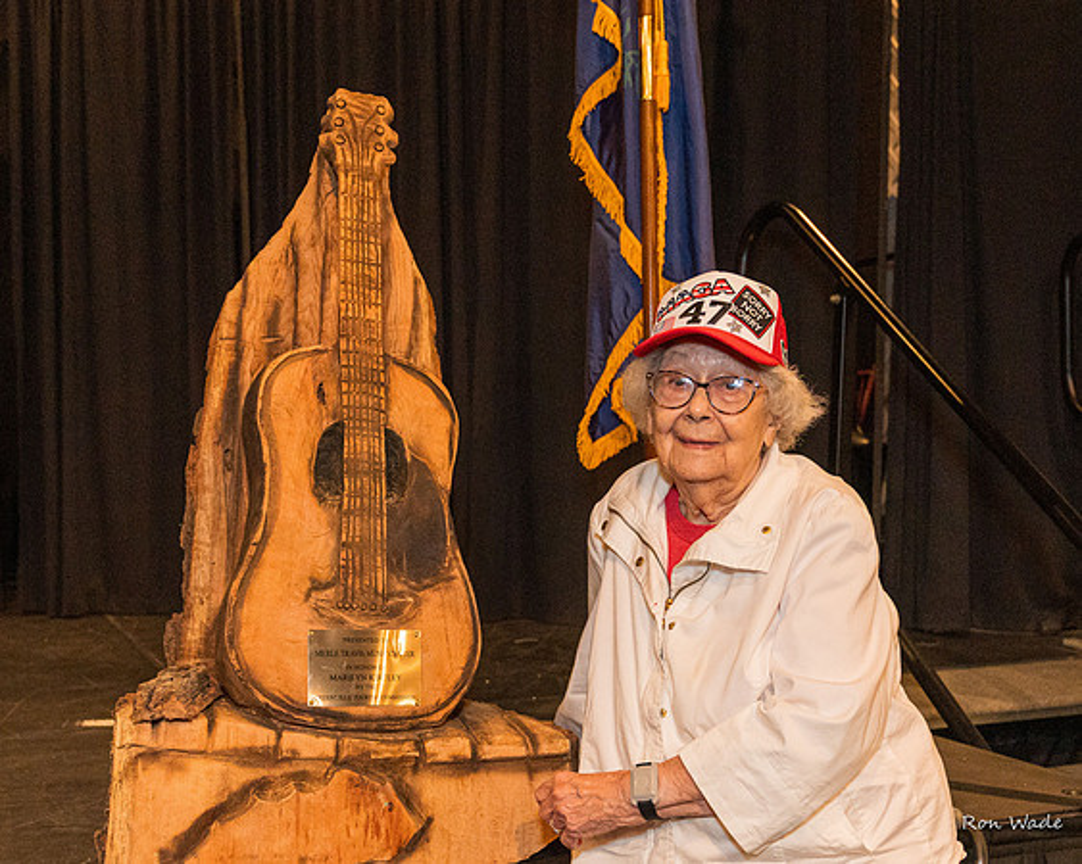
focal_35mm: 44
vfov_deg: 34.0
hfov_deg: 42.0
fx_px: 1408
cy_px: 529
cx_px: 578
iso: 6400
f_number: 4
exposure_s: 1/160
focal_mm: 31
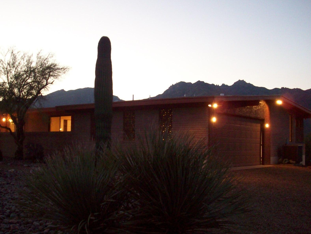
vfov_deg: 30.3
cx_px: 123
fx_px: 431
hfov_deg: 39.5
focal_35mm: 48
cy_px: 119
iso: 160
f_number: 2.8
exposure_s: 1/13.3
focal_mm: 6.2
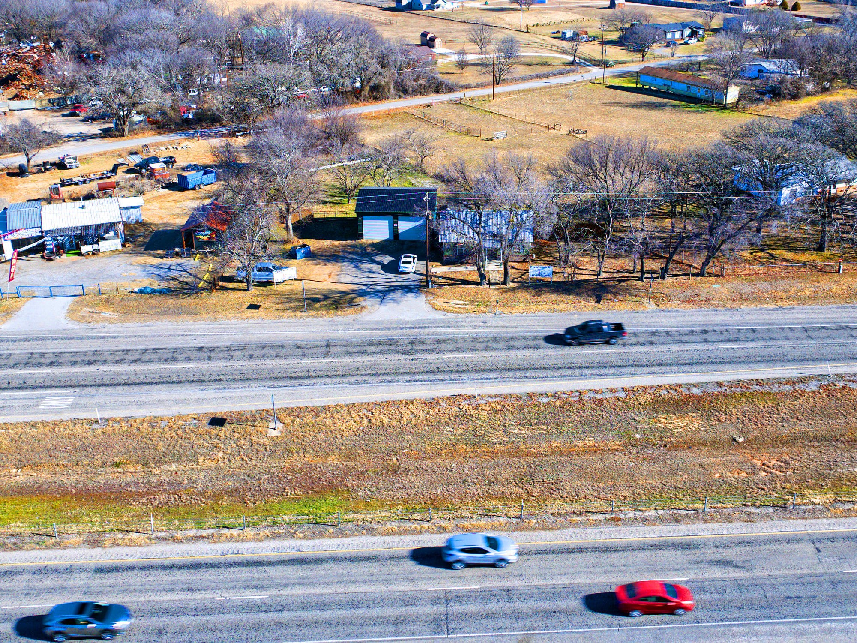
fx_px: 594
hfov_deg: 71.6
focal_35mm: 24
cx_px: 428
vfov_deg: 56.8
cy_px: 322
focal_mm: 12.3
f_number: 2.8
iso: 110
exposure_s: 1/60
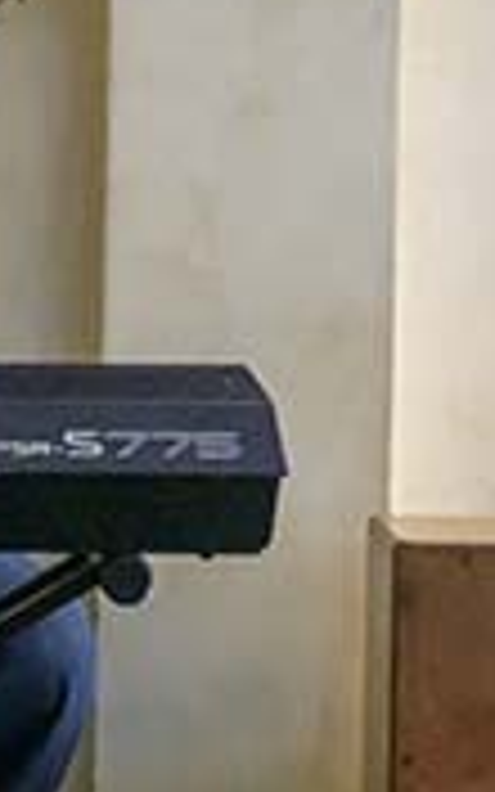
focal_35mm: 256
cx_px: -1359
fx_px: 5526
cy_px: -63
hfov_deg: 4.7
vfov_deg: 8.1
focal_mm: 46
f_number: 10
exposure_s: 1/200
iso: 14400
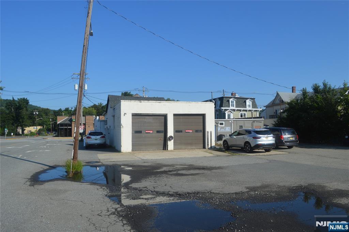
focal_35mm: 27
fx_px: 261
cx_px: 174
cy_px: 116
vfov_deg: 47.8
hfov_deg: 67.4
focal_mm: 18
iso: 100
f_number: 8
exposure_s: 1/250
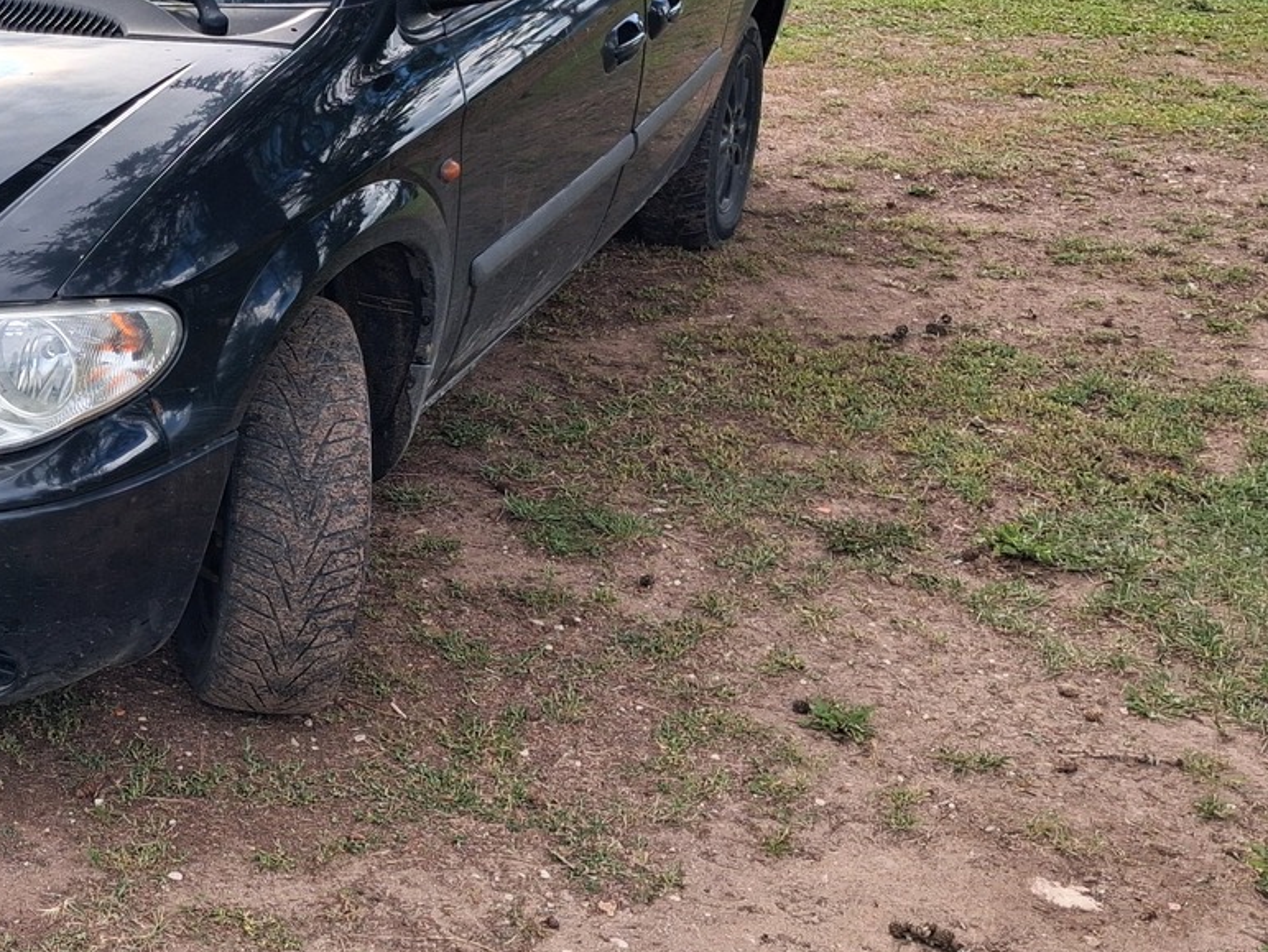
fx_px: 2052
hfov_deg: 31.6
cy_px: 243
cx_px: -20
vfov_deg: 25.8
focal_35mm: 56
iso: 25
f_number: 1.8
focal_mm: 4
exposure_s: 1/261
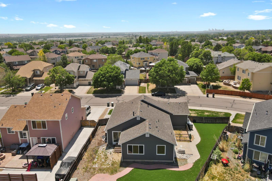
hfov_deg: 71.5
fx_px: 189
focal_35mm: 25
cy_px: 82
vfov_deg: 51.2
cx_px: 136
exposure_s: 1/640
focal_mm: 4.5
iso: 100
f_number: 2.8
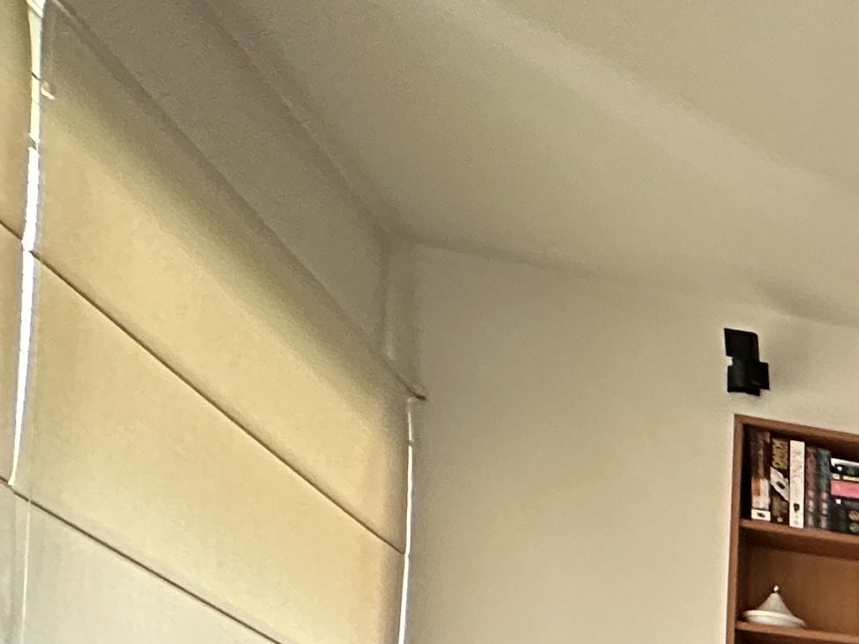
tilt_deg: +1.5
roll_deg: -1.5
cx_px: 1567
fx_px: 1439
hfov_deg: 21.2
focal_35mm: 58
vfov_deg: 20.4
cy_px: 1047
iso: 500
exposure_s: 1/60
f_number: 2.2
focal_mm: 2.22
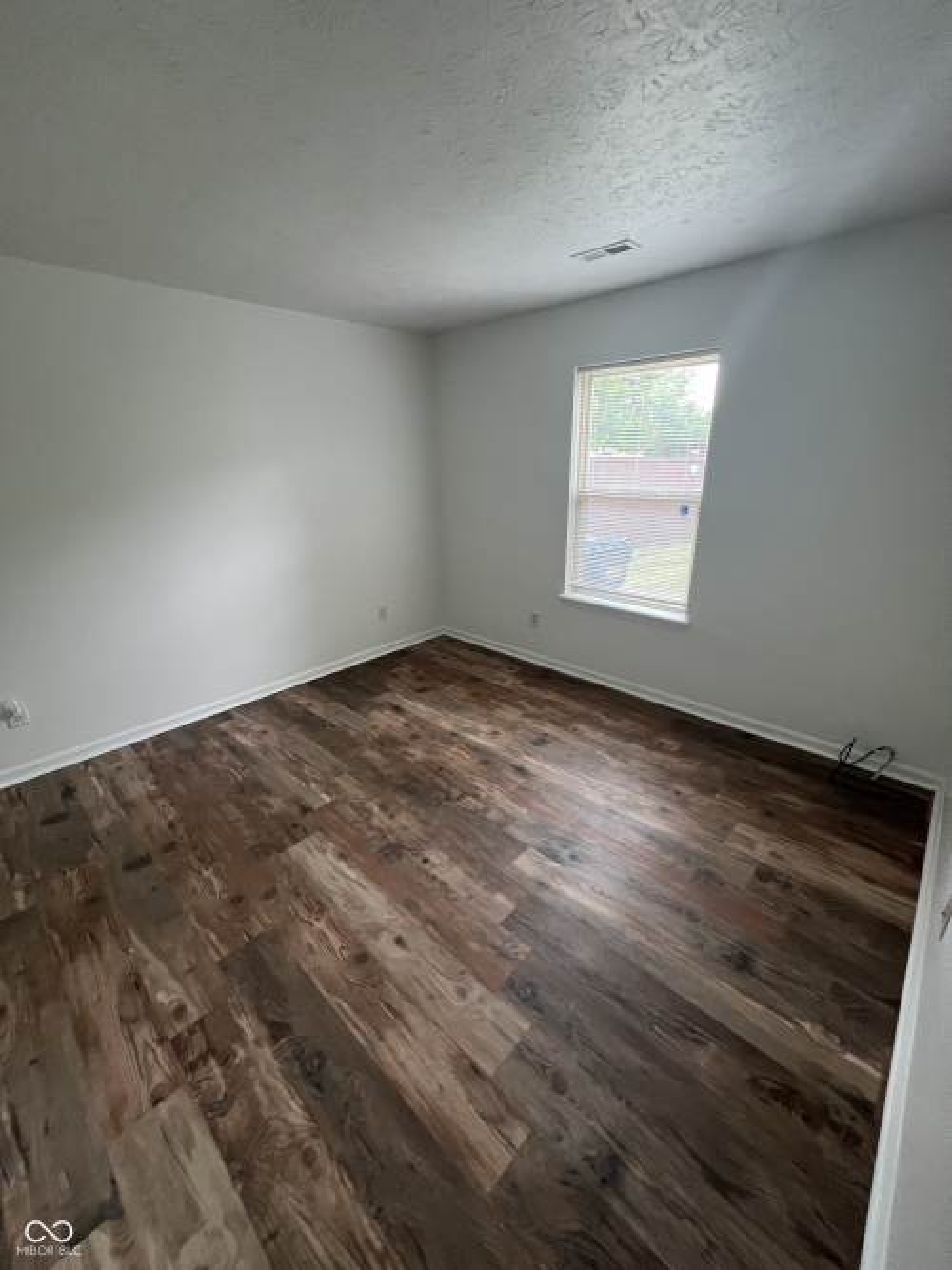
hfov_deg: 89.9
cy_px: 635
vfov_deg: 106.2
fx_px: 477
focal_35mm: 13
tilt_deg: -17.3
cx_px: 476
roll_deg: +2.8
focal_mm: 1.57
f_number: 1.8
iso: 200
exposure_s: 1/120
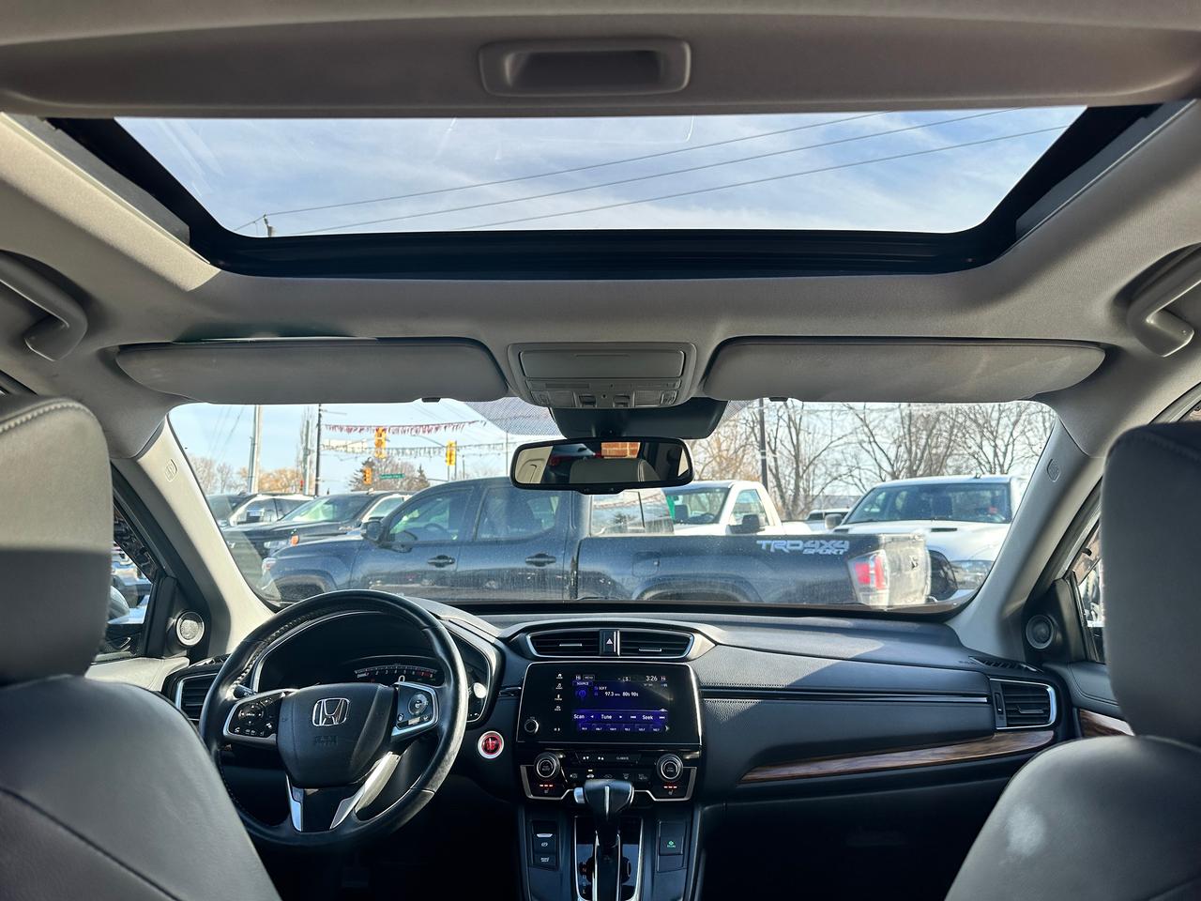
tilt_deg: +4.1
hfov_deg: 71.6
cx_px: 600
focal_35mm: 24
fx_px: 833
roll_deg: -0.5
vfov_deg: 56.8
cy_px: 450
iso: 80
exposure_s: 1/773
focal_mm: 6.86
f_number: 1.78
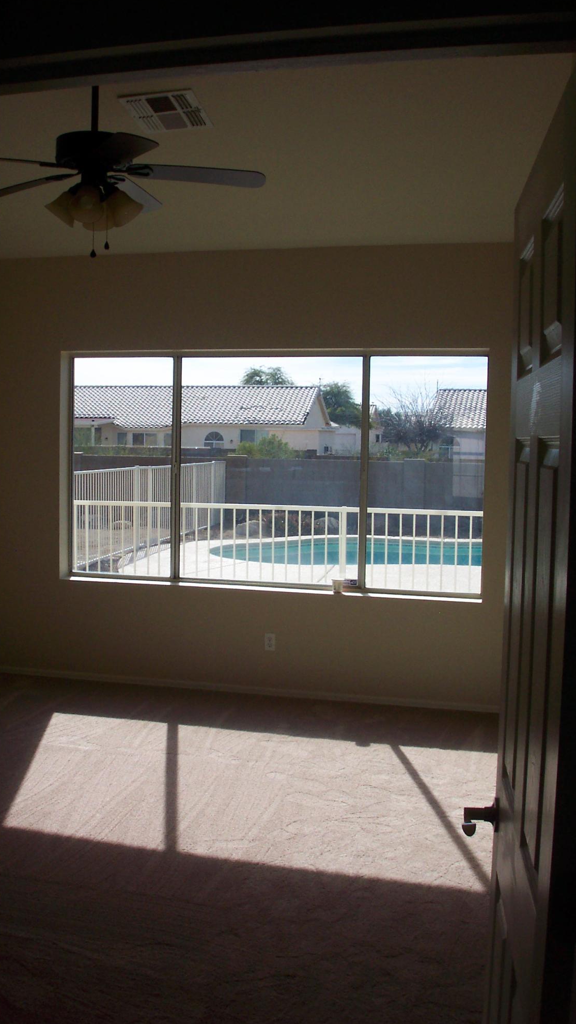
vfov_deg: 54.0
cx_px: 238
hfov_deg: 31.9
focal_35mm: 37
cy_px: 509
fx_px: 1005
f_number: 9.5
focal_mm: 7.5
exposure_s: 1/180
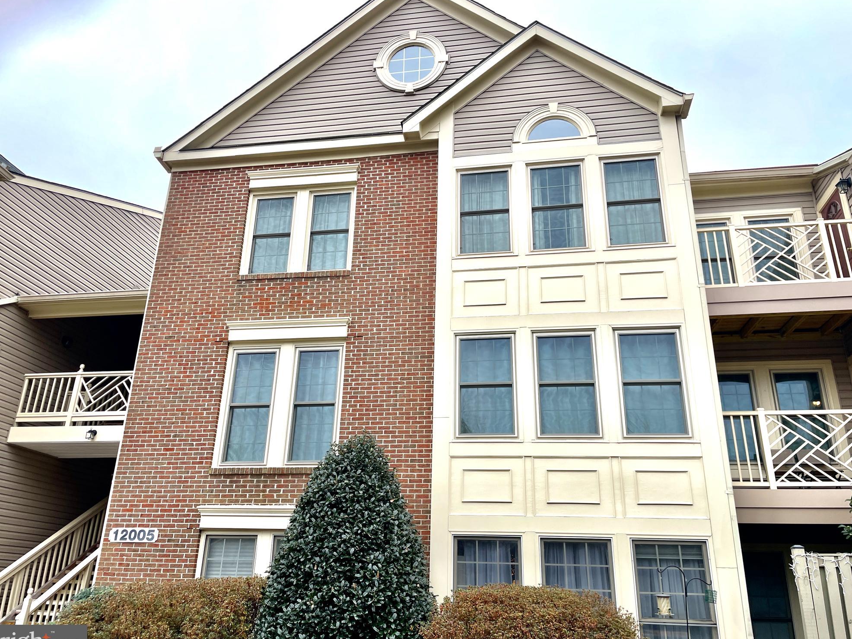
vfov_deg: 51.3
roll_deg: -2.2
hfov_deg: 65.3
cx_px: 422
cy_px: 328
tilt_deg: +22.1
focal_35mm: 27
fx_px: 665
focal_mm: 4.2
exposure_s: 1/496
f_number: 1.6
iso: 32
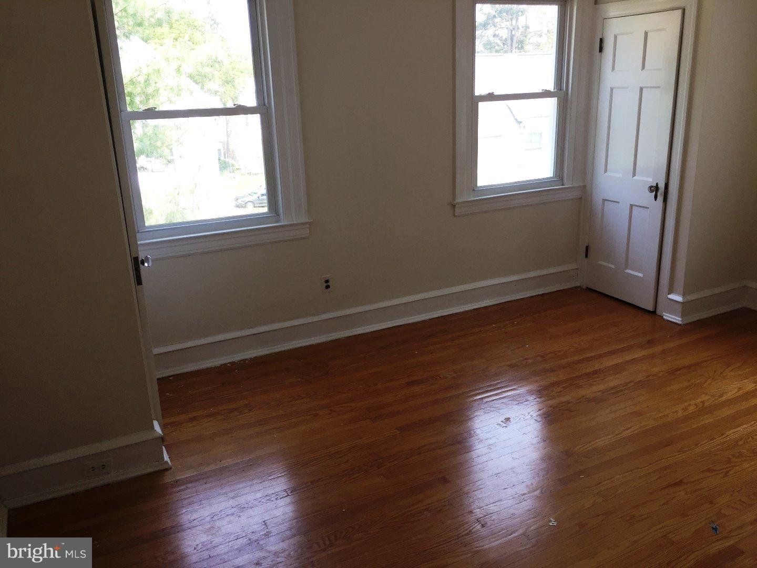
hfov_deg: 61.7
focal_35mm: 29
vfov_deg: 48.2
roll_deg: +2.2
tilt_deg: -17.7
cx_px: 378
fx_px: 634
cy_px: 284
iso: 32
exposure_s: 1/120
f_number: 2.2
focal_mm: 4.15
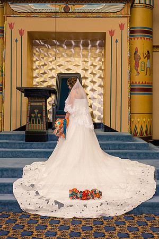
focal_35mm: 50
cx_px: 80
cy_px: 120
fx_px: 331
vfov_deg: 39.6
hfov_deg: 27.0
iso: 800
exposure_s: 1/160
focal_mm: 50
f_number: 4
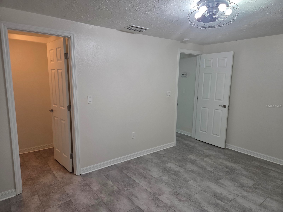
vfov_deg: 58.9
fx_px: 188
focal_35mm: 23
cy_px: 106
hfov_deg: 73.9
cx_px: 142
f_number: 1.8
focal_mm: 5.4
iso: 160
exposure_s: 1/120
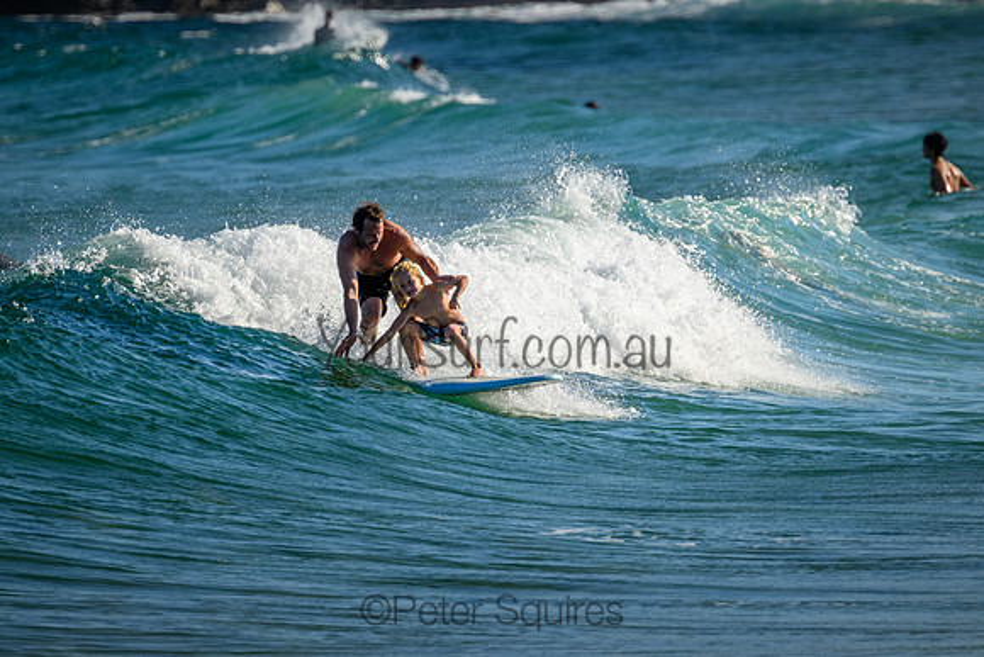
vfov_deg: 1.7
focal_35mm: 800
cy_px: 328
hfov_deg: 2.6
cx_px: 492
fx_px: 21871
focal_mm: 800
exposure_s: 1/2000
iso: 800
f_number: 11
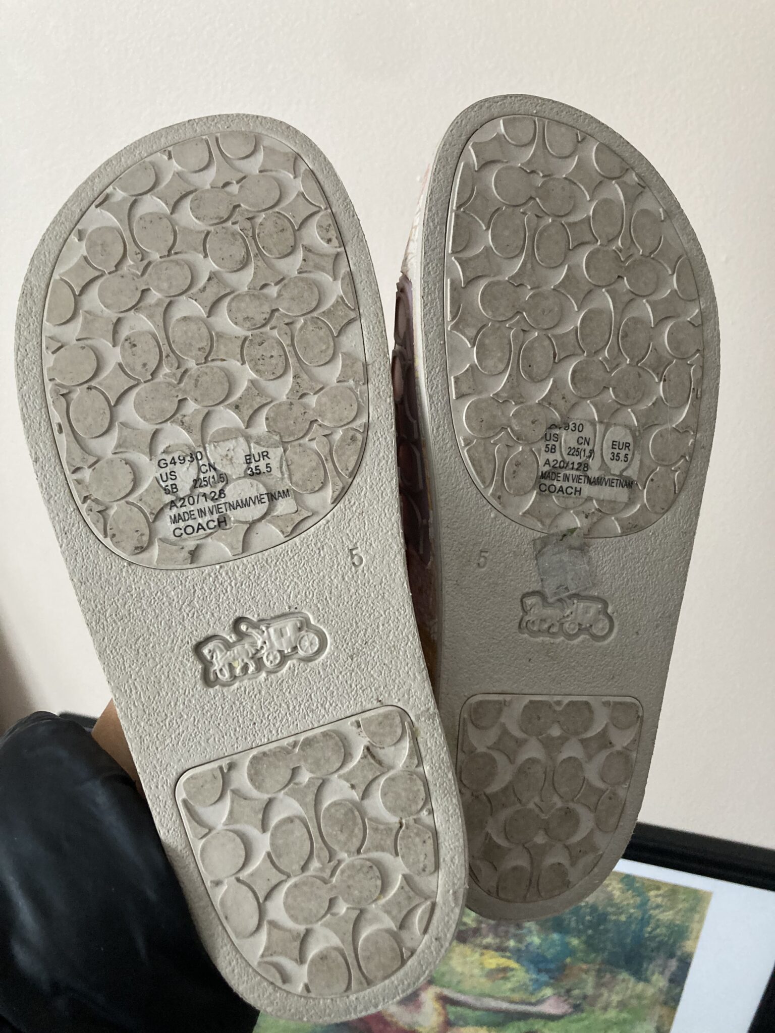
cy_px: 516
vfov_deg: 63.4
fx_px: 836
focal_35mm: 28
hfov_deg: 49.7
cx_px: 388
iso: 250
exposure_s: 1/60
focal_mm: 3.99
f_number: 1.8
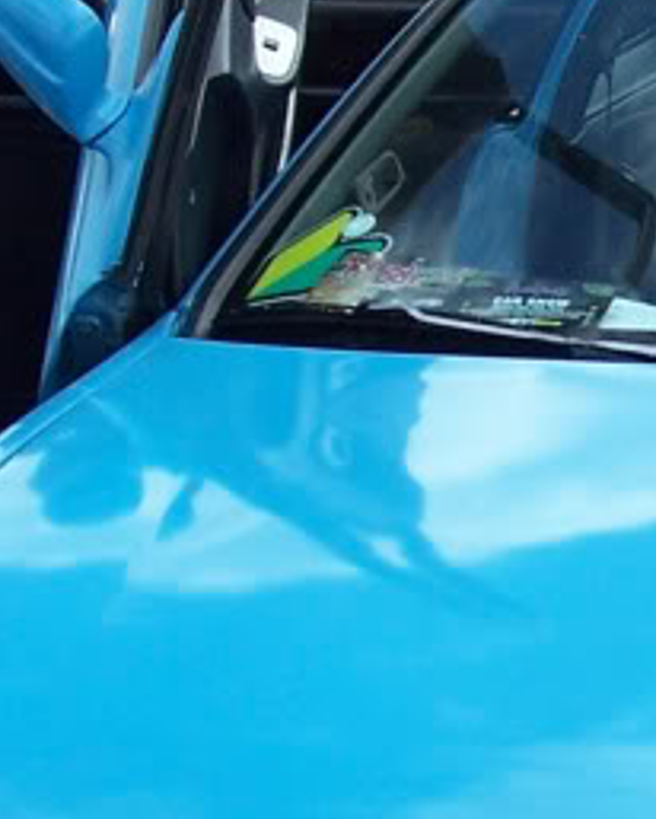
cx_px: 866
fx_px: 4800
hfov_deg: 7.7
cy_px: 465
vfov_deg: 9.7
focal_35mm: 198
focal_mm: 8.5
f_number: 3.2
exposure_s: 1/500
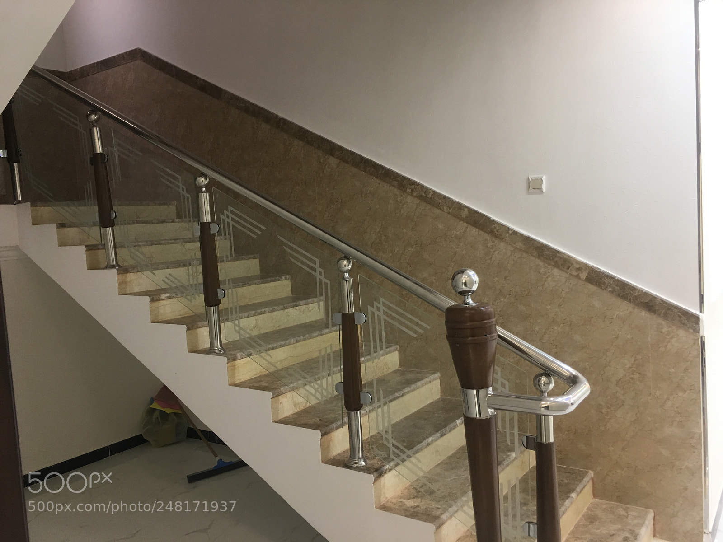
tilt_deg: -4.8
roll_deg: +3.1
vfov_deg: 48.2
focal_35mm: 29
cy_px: 271
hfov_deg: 61.7
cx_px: 362
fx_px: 606
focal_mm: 4.15
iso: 80
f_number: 2.2
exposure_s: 1/30
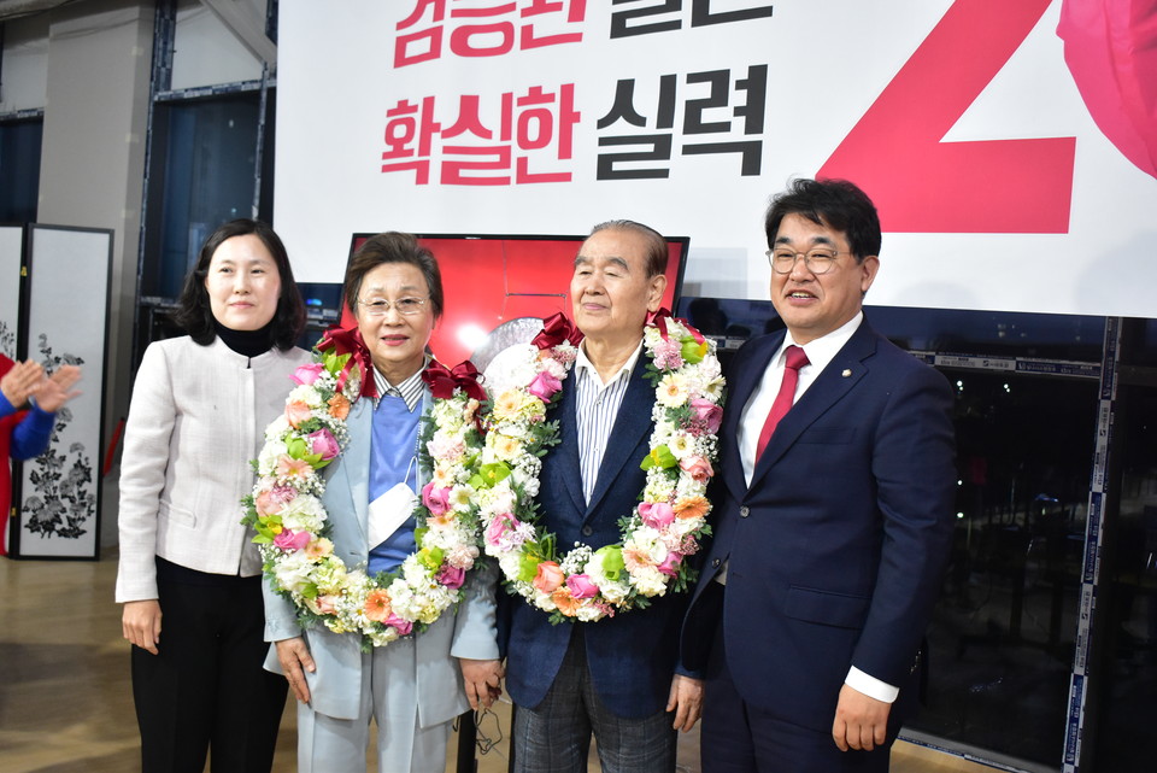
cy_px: 386
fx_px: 1302
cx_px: 578
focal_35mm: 40
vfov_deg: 33.0
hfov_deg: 47.9
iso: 1600
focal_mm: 27
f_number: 5
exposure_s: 1/30
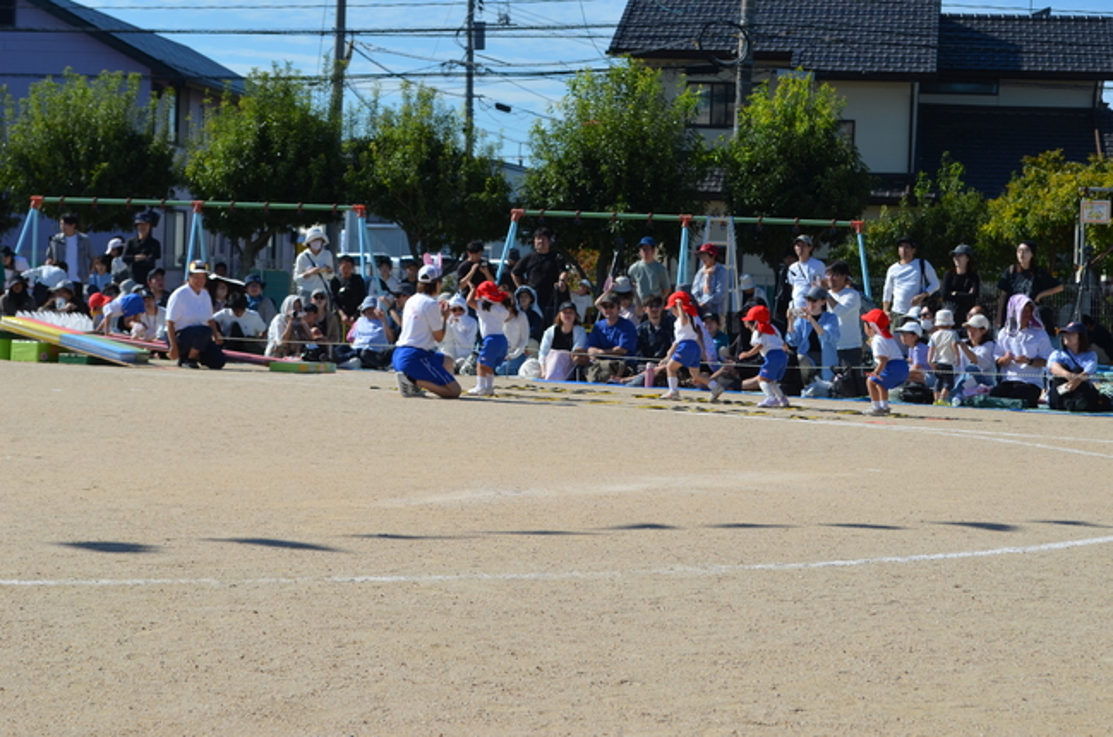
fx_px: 2546
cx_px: 556
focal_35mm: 82
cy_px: 368
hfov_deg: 24.7
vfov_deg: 16.5
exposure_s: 1/320
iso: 100
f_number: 9
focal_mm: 55
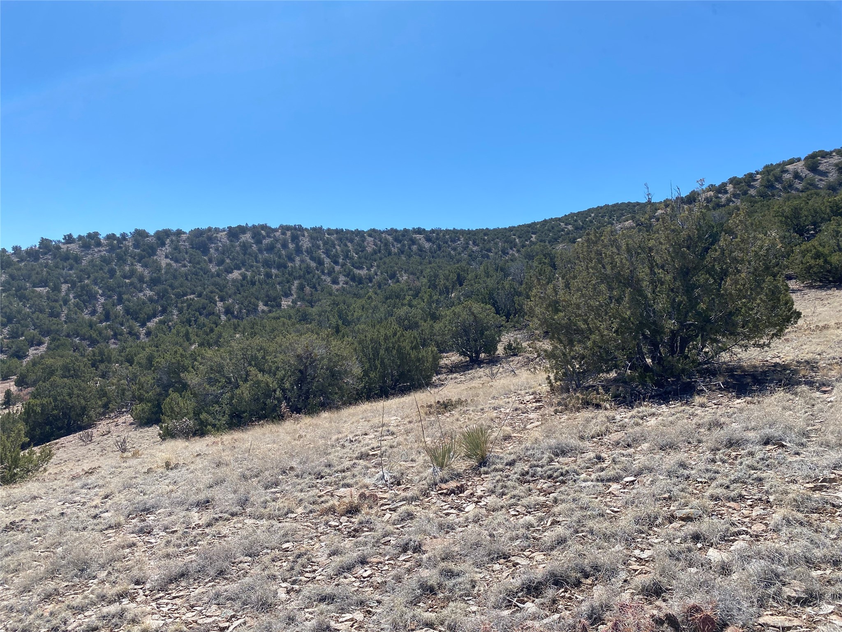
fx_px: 632
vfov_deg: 53.1
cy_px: 316
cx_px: 421
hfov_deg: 67.3
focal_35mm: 26
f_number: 1.8
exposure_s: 1/2967
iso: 32
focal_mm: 4.25
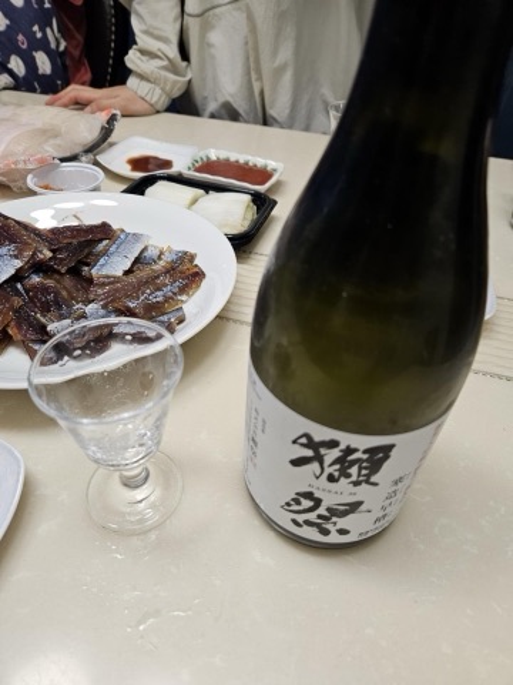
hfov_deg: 58.9
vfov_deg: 73.9
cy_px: 342
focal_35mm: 23
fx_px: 454
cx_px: 256
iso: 160
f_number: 1.8
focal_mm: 5.4
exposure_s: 1/120
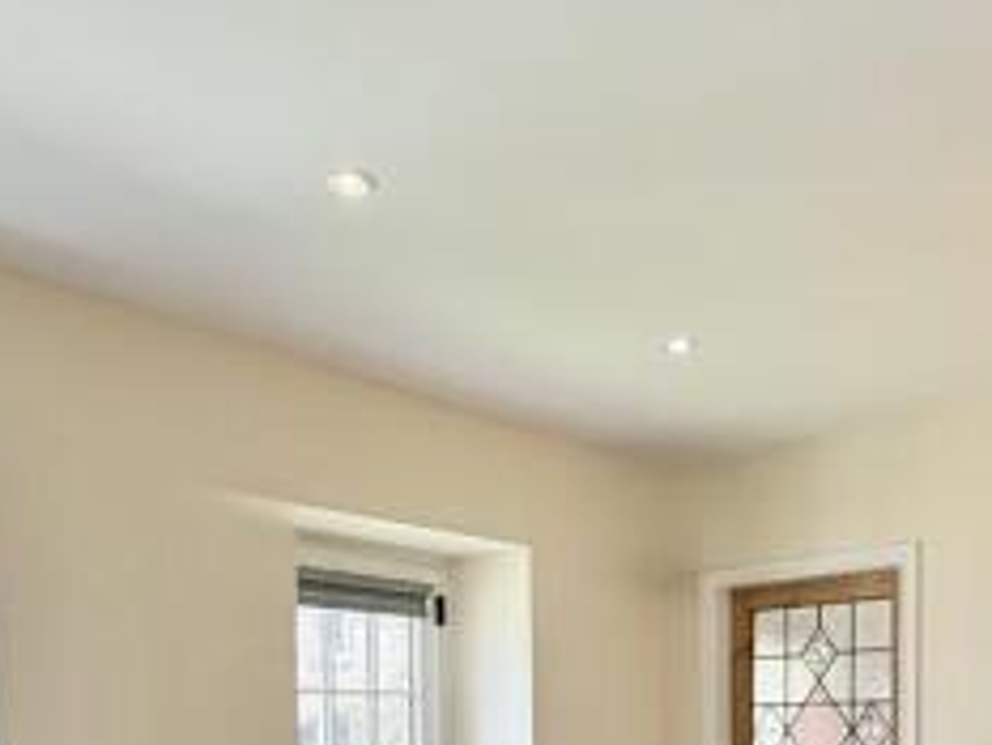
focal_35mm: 35
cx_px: 581
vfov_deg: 35.7
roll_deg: +0.8
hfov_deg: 52.3
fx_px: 1004
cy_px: 785
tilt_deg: -2.8
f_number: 2.2
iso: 125
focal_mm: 2.22
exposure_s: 1/100
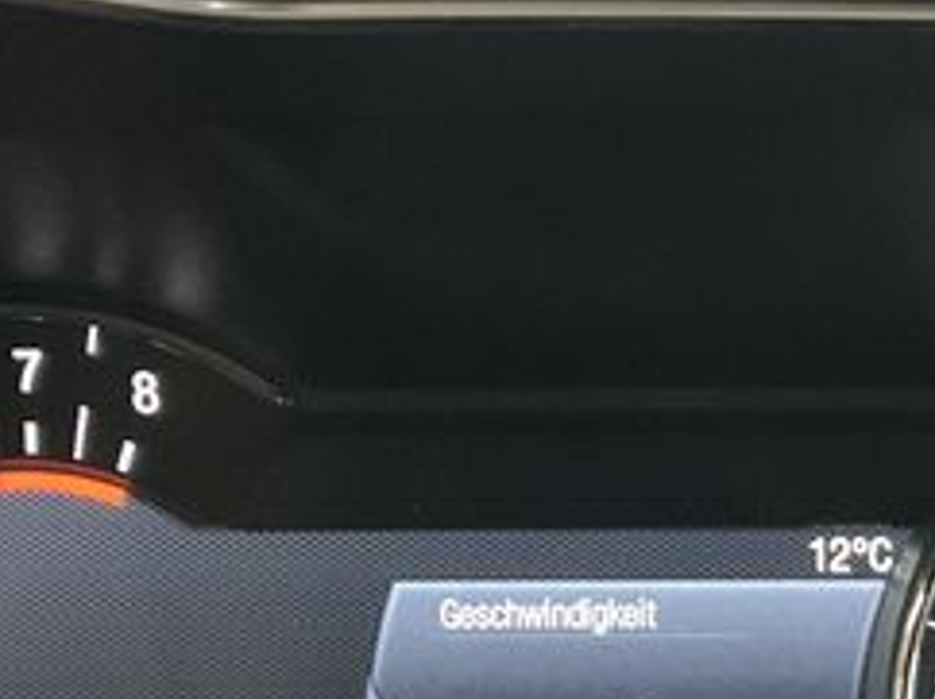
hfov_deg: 20.4
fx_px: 2590
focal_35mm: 96
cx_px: 661
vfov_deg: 15.2
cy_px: 637
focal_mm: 3
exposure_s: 1/30
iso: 500
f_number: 1.8
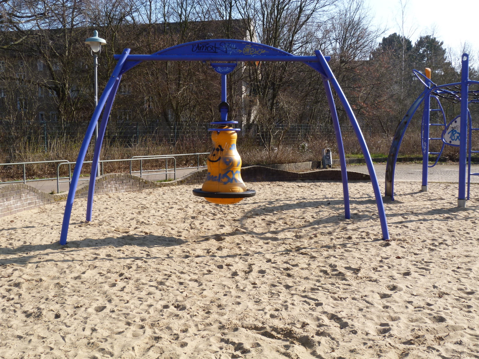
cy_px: 180
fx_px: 540
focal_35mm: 39
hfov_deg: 47.9
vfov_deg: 36.8
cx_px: 240
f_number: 5
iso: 80
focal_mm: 7.1
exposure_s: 1/200
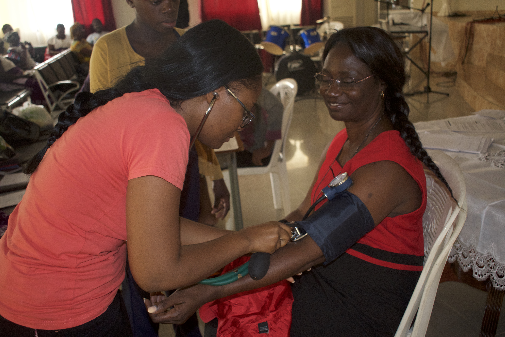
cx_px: 252
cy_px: 168
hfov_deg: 53.1
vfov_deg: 36.9
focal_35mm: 36
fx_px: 505
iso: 1800
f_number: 4
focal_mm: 24
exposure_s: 1/60
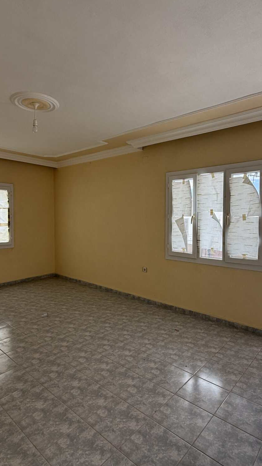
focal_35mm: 21
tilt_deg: -1.8
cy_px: 227
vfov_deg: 83.8
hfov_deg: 53.6
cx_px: 132
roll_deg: -0.3
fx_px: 259
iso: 64
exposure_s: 1/214
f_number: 2.2
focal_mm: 2.22
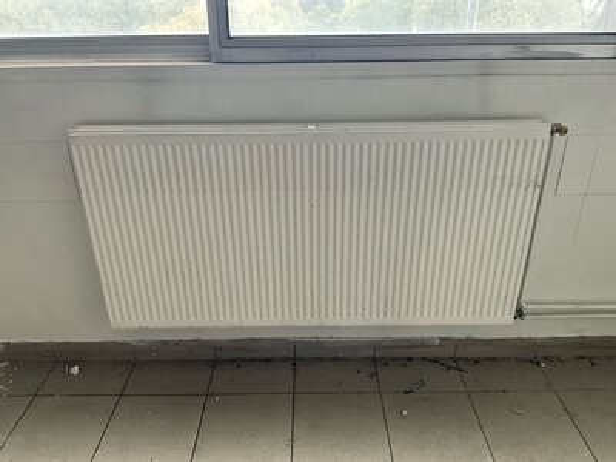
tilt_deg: -26.3
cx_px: 308
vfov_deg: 48.2
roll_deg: +0.9
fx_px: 516
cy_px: 231
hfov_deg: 61.7
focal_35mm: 29
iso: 64
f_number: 1.8
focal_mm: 3
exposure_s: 1/61
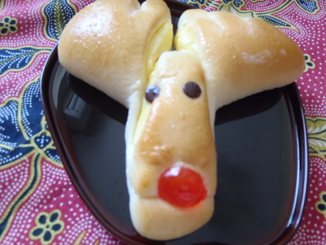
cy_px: 122
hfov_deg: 63.4
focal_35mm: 28
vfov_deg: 49.7
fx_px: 264
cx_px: 163
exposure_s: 1/20
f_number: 3.9
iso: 200
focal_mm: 5
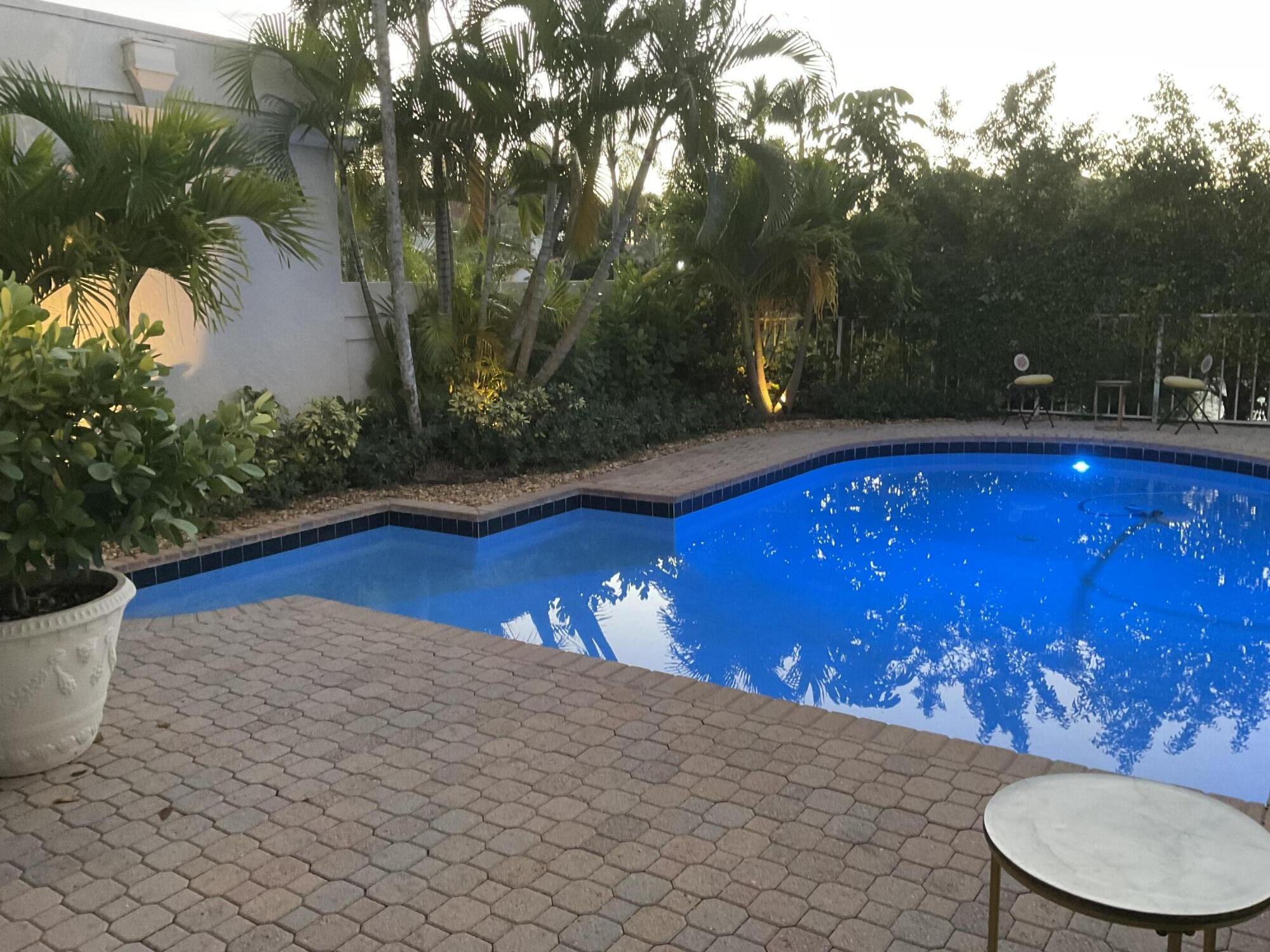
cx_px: 635
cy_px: 476
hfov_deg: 61.7
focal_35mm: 29
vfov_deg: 48.2
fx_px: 1064
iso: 320
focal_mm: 3
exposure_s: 1/44
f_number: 1.8
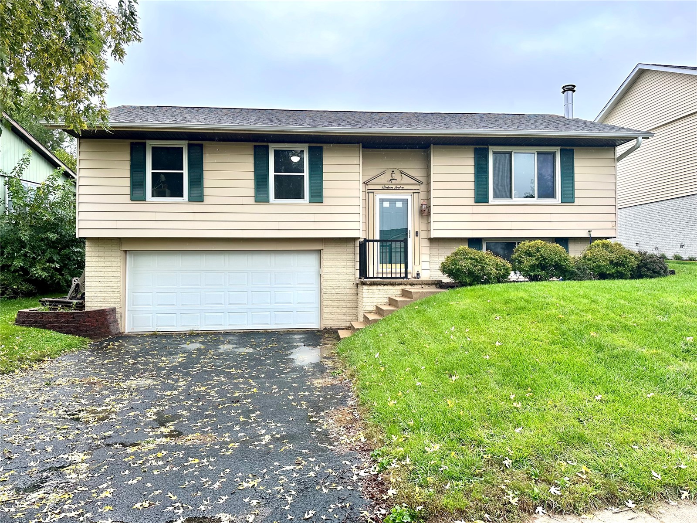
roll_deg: +0.3
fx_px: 483
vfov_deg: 56.8
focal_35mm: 24
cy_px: 262
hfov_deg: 71.6
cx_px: 348
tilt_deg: +1.0
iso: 80
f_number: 1.78
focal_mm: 6.86
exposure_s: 1/604
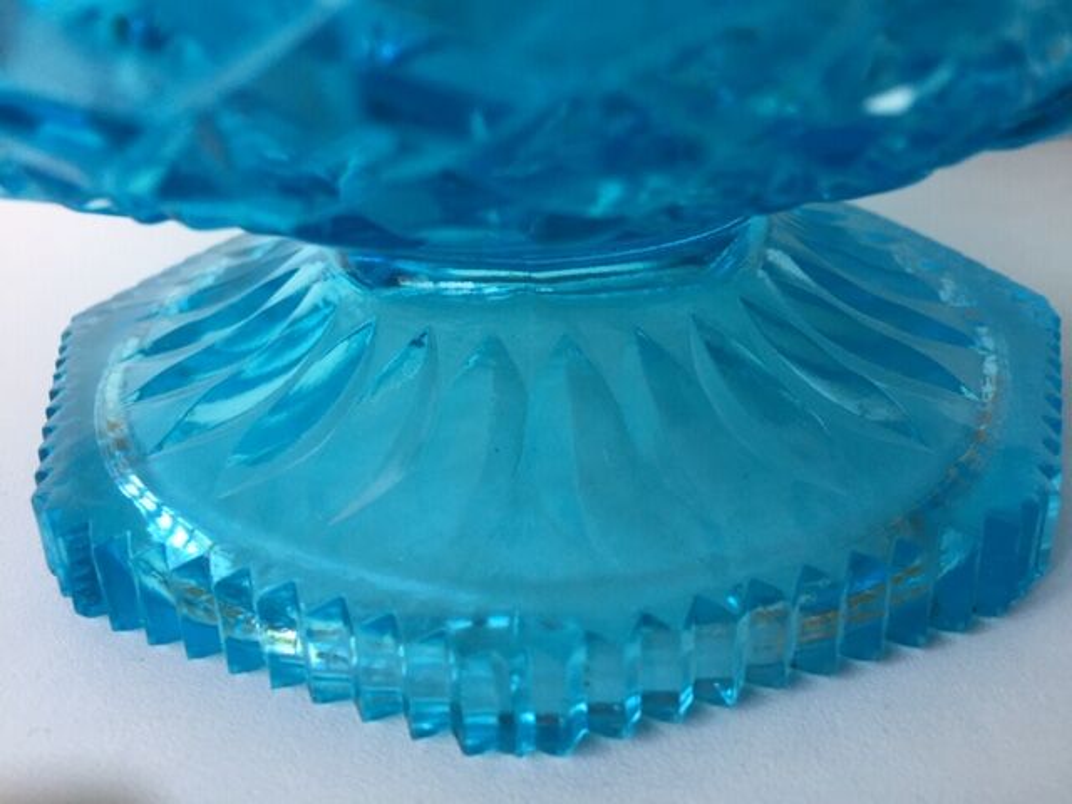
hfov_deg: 61.7
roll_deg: +1.3
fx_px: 898
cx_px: 536
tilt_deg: -30.9
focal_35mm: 29
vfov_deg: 48.2
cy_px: 402
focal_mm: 4.15
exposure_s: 1/50
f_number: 2.2
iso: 32
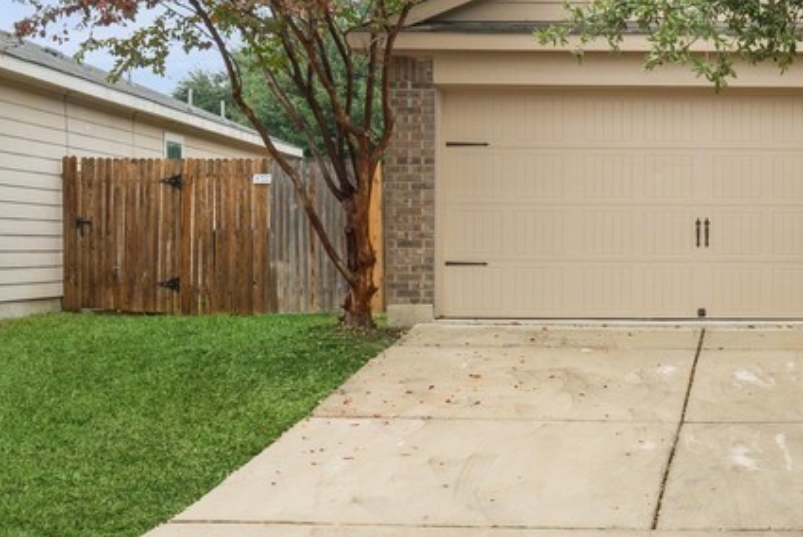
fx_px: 1652
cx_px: 807
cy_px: 253
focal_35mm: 74
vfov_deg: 18.5
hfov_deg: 25.9
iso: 250
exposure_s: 1/30
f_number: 10
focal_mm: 35
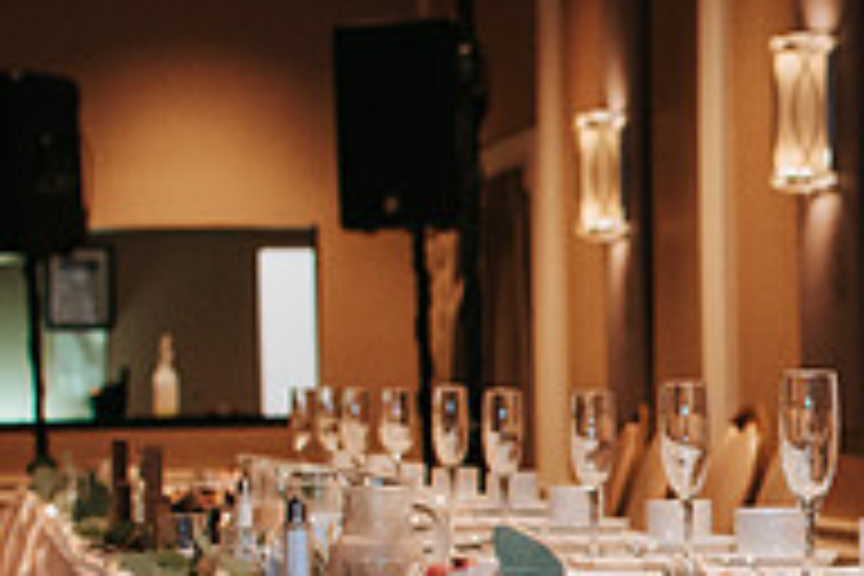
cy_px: 565
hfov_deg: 12.5
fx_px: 3816
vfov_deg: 8.6
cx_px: 1179
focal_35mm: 159
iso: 800
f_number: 3.2
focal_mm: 35
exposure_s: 1/200
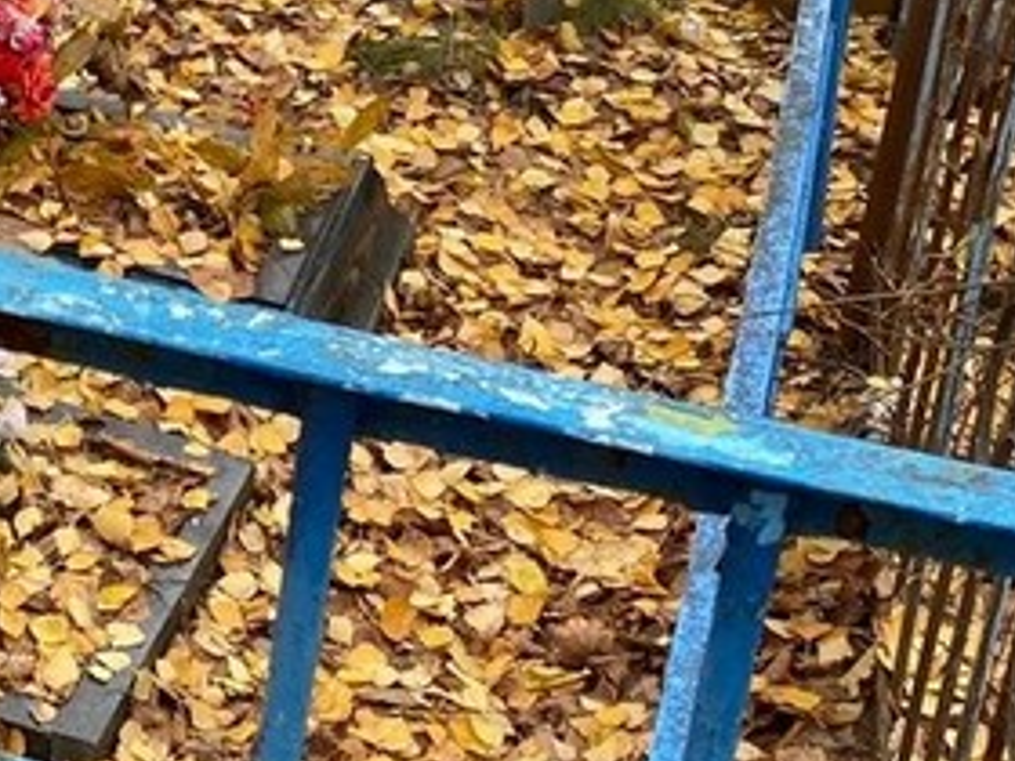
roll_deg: -4.9
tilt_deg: -23.7
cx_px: -181
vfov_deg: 14.8
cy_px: -250
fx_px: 2786
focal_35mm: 95
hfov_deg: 19.5
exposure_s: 1/122
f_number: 1.8
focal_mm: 4.25
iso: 32
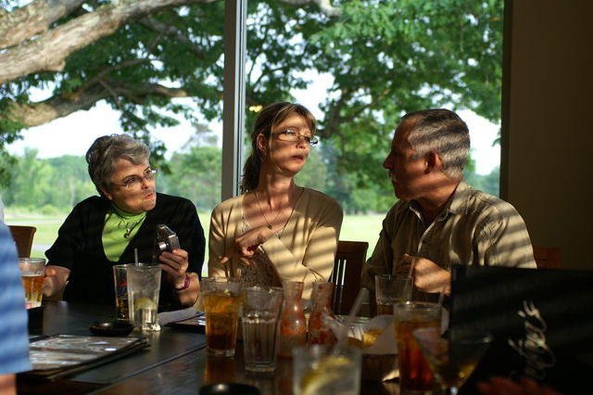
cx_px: 296
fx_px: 864
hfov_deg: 37.9
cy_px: 198
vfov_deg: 25.7
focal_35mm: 52
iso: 100
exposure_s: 1/80
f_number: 2.8
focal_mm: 35
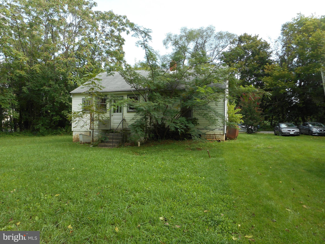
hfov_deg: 69.4
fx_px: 235
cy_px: 122
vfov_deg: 54.9
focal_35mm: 25
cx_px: 162
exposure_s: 1/160
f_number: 3.7
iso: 80
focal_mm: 4.5
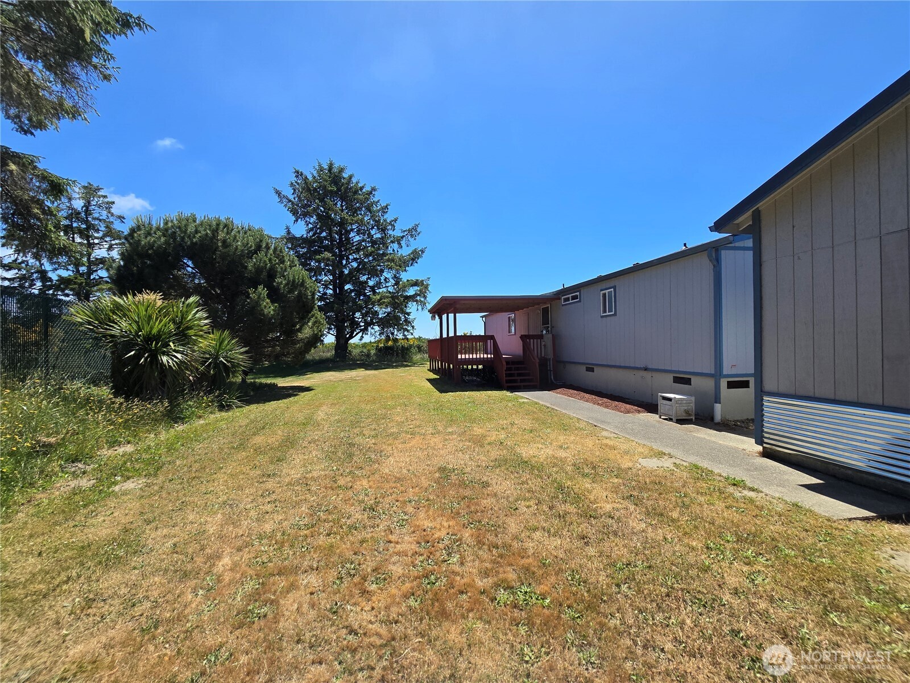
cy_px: 342
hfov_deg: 106.2
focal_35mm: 13
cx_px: 455
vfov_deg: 89.9
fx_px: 342
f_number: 2.2
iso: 50
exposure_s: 1/1829
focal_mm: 2.2
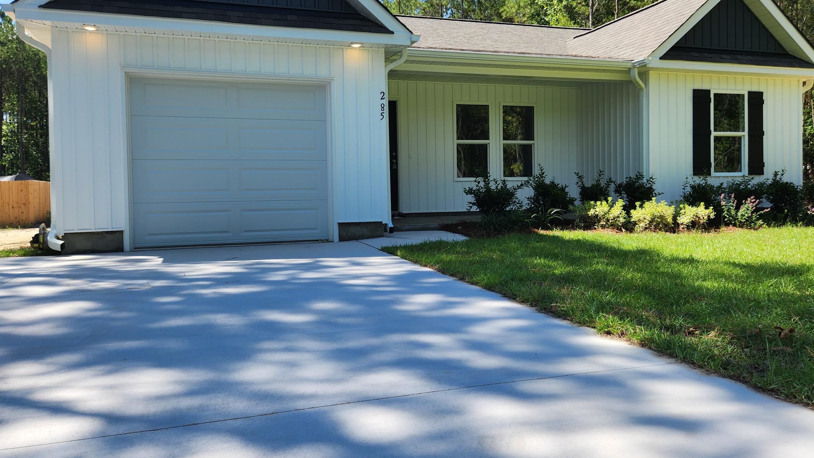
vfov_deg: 40.0
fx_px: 626
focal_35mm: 29
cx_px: 417
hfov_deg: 66.1
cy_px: 187
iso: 20
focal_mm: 5.4
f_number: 1.8
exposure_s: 1/803
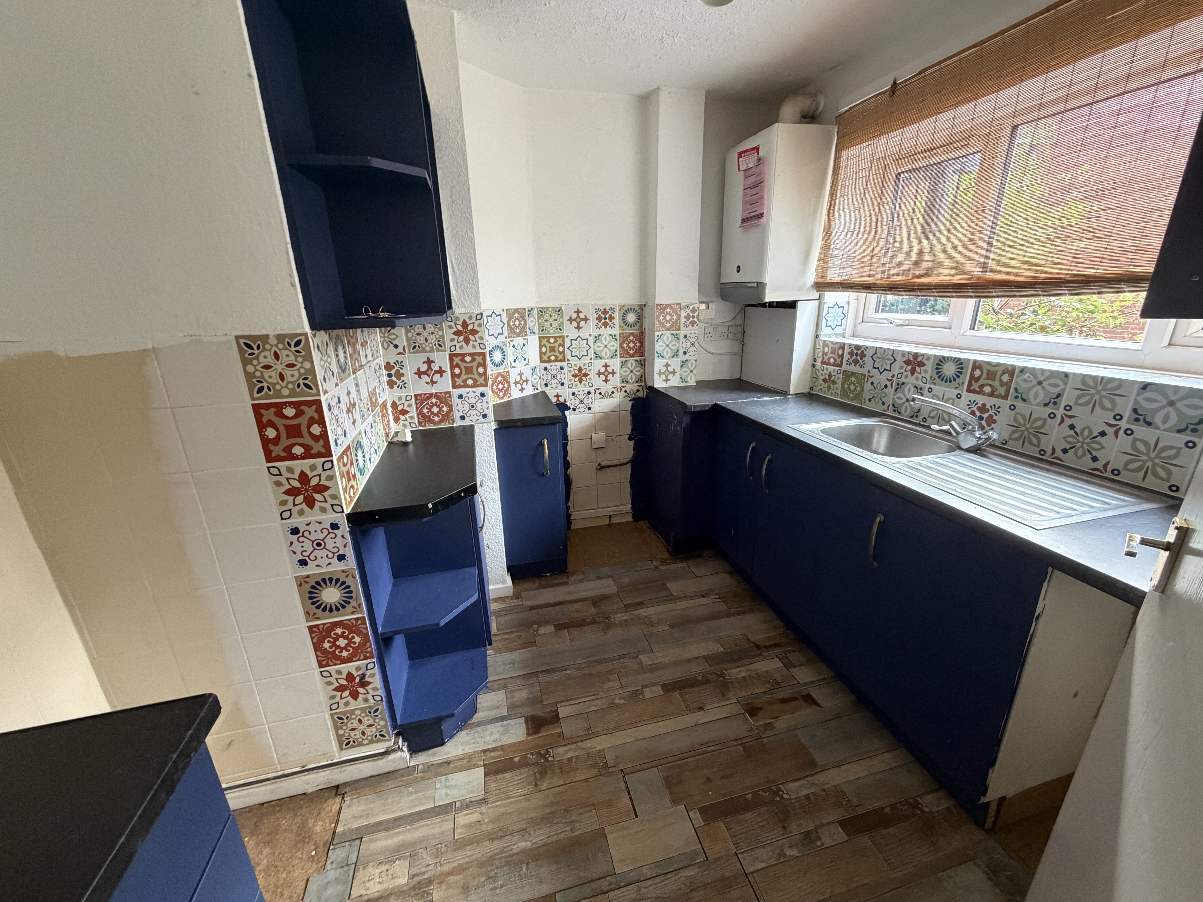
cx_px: 602
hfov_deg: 102.1
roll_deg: +1.1
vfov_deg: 85.7
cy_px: 451
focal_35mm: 14
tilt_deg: -17.5
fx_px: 487
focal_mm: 2.22
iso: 400
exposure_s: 1/60
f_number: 2.2
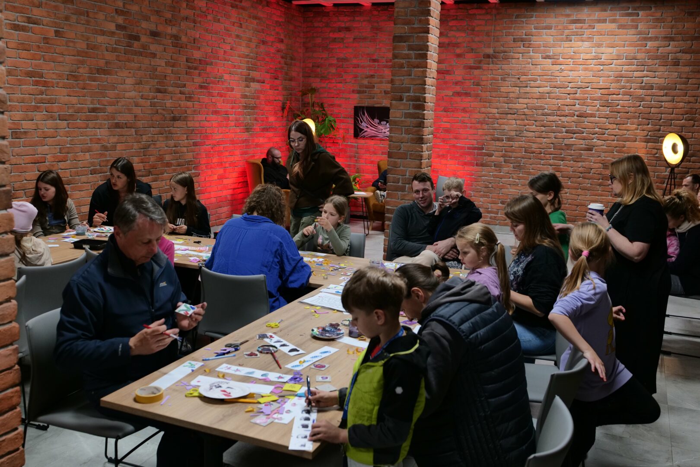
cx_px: 350
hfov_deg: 58.7
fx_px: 622
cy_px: 234
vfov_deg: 41.1
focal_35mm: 32
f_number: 4.5
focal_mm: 32
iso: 640
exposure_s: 1/60
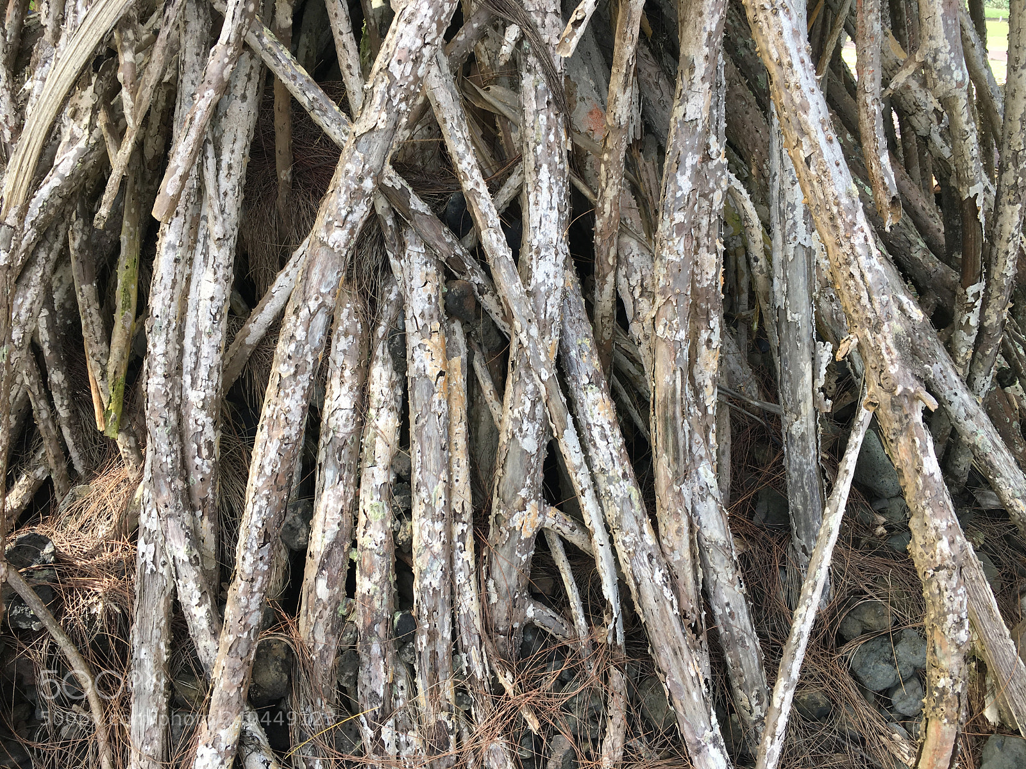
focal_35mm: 29
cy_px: 384
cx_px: 513
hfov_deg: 61.7
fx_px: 860
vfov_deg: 48.2
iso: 25
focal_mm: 4.15
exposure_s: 1/222
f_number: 2.2
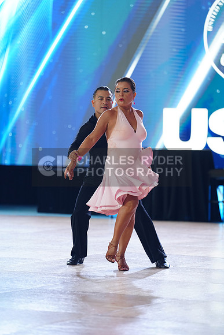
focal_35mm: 151
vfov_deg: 13.6
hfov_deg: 9.1
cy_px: 168
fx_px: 1408
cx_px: 112
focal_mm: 151
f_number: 2.8
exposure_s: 1/400
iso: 800
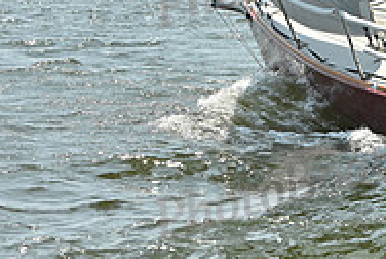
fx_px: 2814
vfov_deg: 5.3
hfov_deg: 7.7
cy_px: 50
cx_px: 552
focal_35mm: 262
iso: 320
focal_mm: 85
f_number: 8
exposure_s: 1/1250
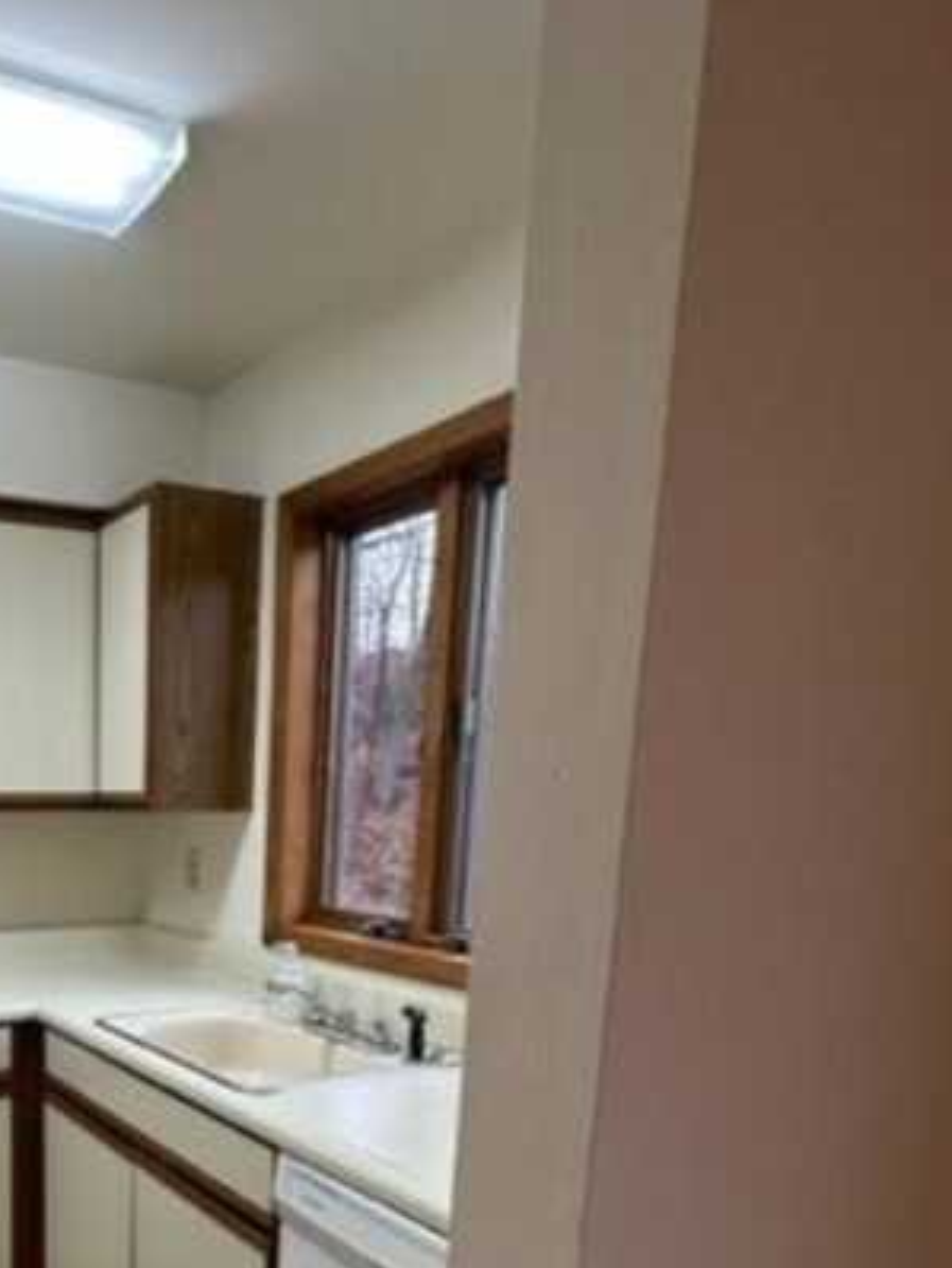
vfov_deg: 60.7
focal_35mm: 27
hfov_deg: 45.6
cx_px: 64
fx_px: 989
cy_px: 991
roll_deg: +0.7
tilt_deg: -10.3
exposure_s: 1/120
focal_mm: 2.22
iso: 125
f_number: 2.2
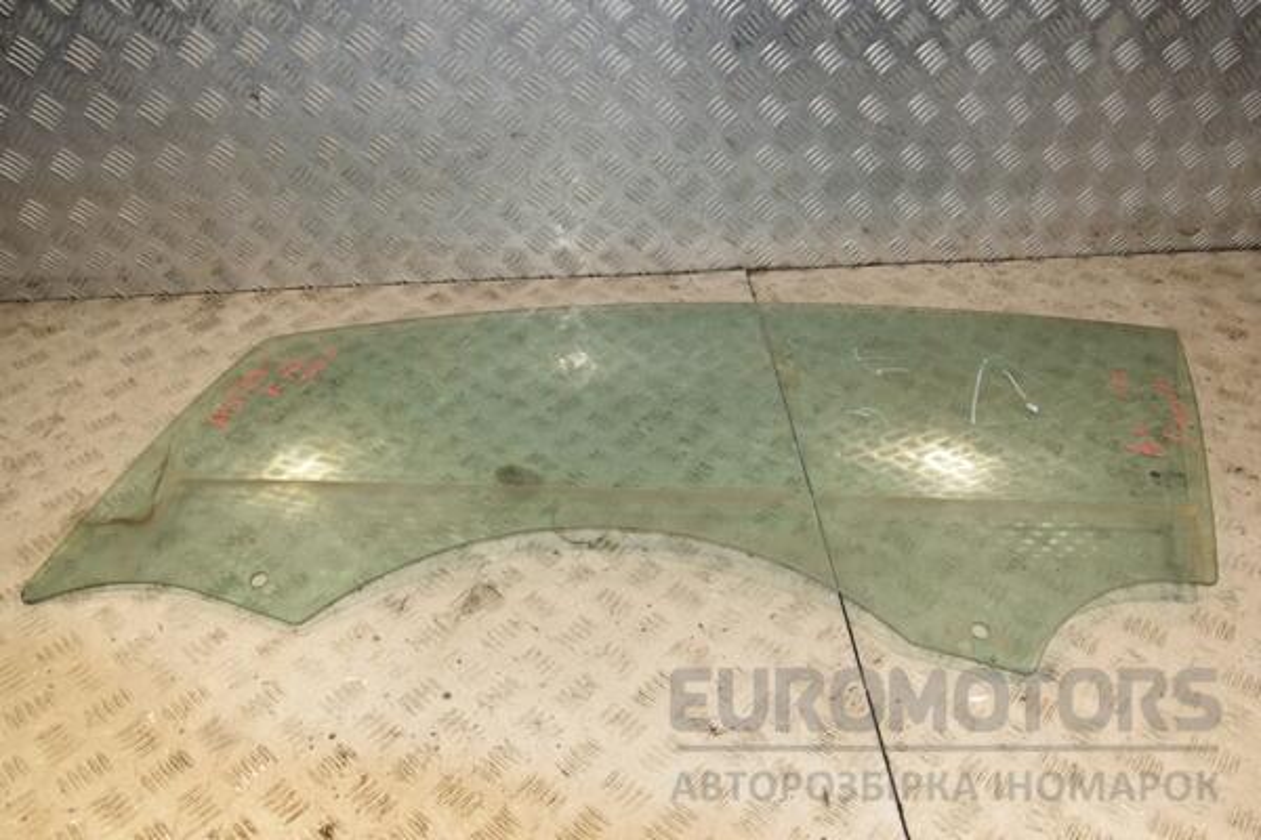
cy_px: 420
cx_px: 630
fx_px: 946
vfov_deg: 47.9
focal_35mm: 27
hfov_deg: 67.4
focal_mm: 18
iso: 800
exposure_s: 1/200
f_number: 8
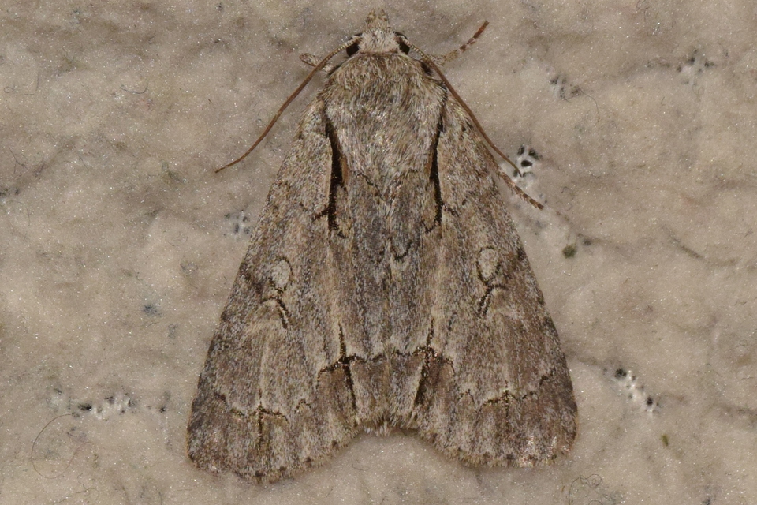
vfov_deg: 6.5
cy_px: 252
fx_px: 4415
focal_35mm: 210
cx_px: 378
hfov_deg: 9.8
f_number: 14
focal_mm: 140
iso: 1000
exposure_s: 1/200
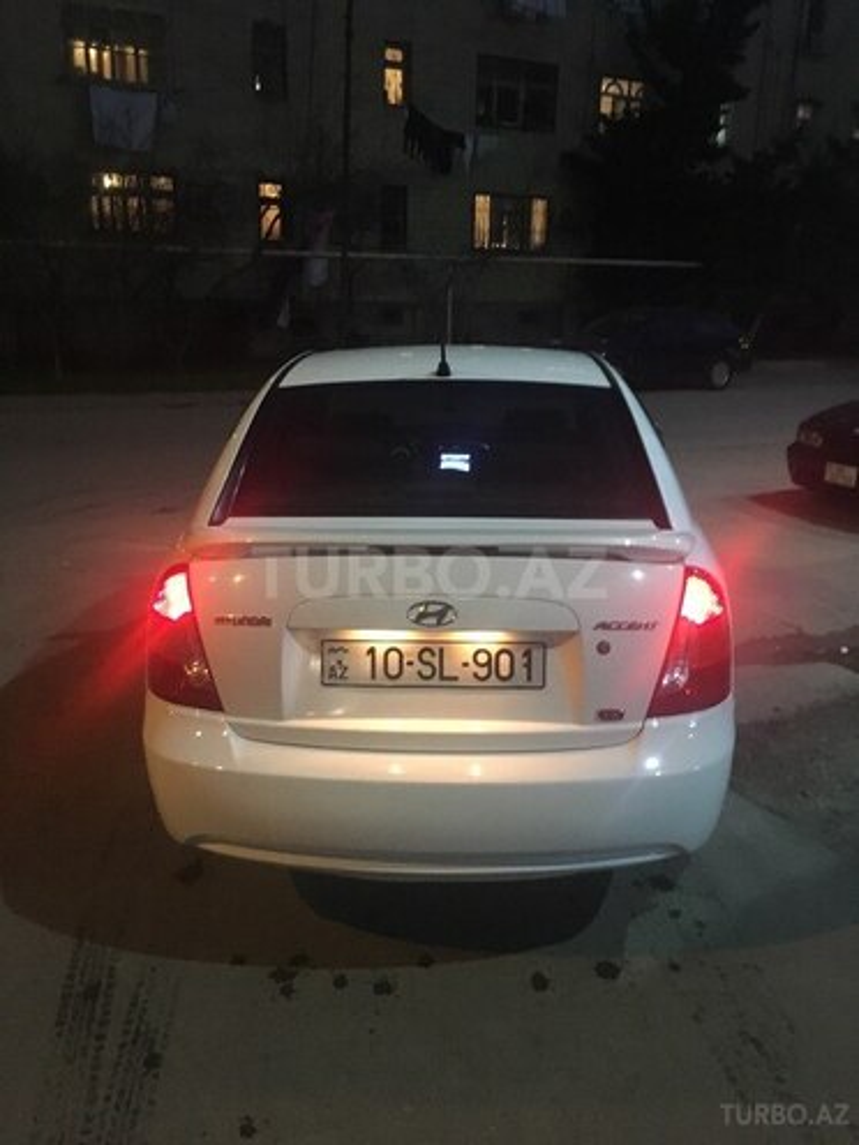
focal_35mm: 29
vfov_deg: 61.7
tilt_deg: -14.0
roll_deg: -1.5
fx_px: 960
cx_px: 430
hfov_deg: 48.2
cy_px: 572
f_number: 2.2
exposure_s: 1/17
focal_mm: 4.15
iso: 320
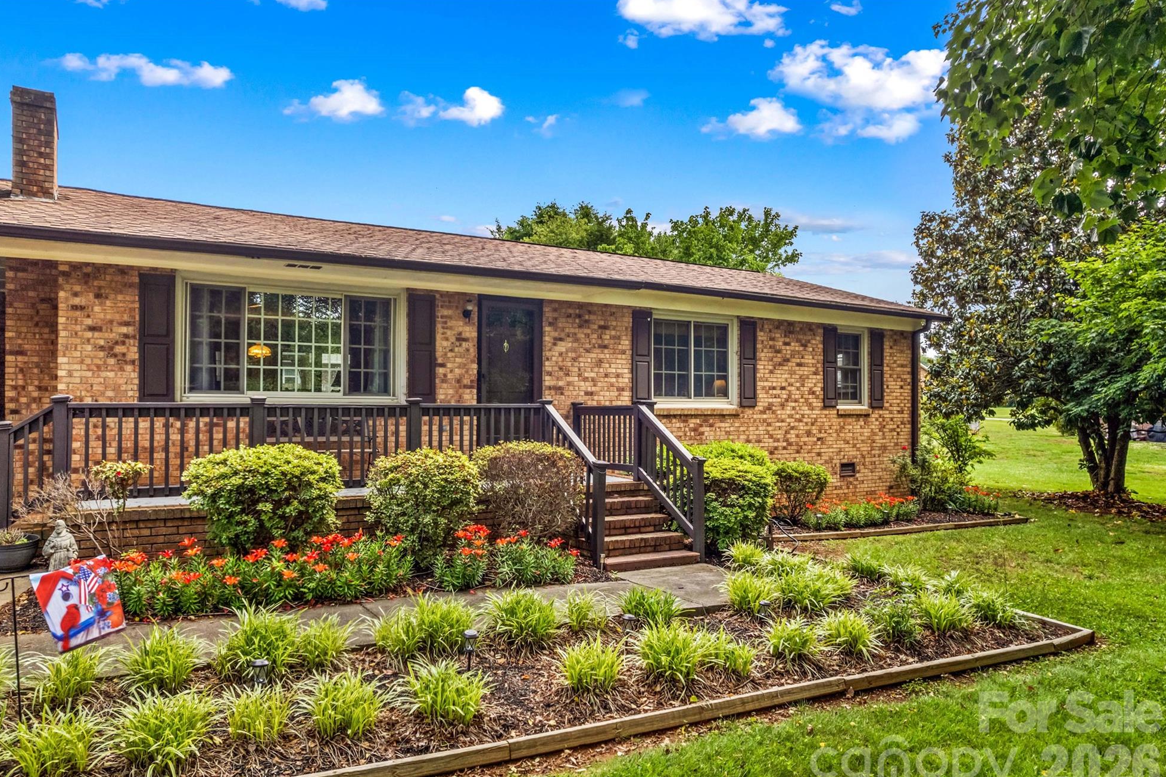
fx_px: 745
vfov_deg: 55.1
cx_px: 559
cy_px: 402
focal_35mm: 23
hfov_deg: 76.1
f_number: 2.8
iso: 100
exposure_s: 1/730
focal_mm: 8.38
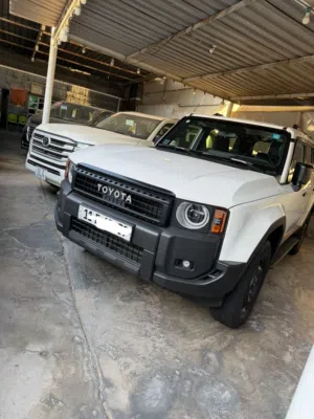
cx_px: 157
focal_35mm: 24
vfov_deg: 71.6
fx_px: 290
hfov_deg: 56.8
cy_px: 210
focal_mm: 6.76
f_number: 1.78
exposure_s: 1/201
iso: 80
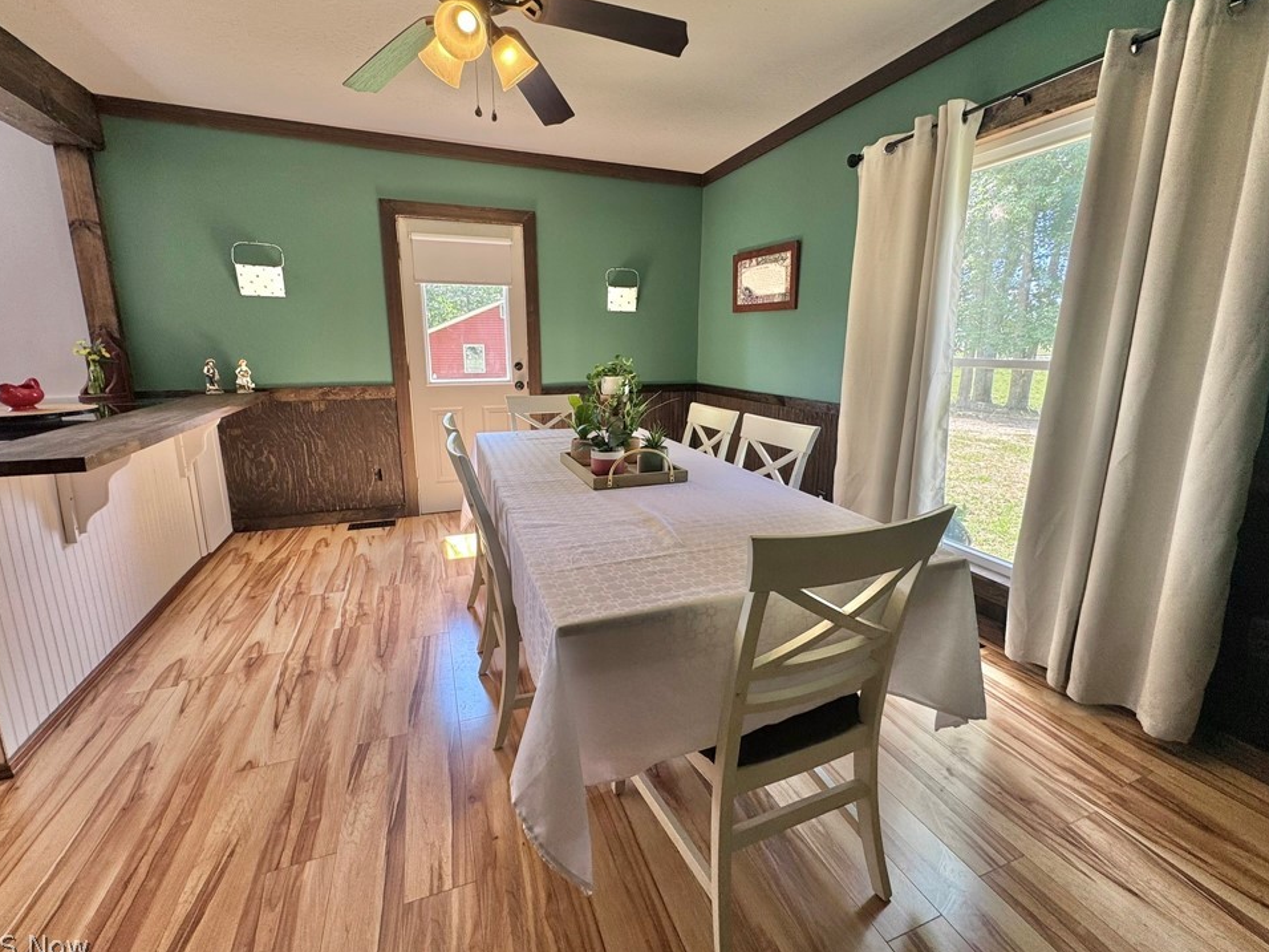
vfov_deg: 81.7
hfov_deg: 98.2
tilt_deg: -12.4
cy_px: 458
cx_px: 631
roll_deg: -0.3
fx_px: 550
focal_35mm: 15
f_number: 2.2
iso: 64
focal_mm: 2.22
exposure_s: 1/120
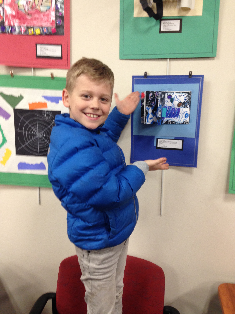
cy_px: 157
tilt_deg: -14.5
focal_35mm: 33
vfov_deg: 55.4
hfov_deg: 42.9
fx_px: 299
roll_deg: -2.1
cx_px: 118
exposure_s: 1/20
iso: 125
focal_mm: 4.12
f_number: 2.4
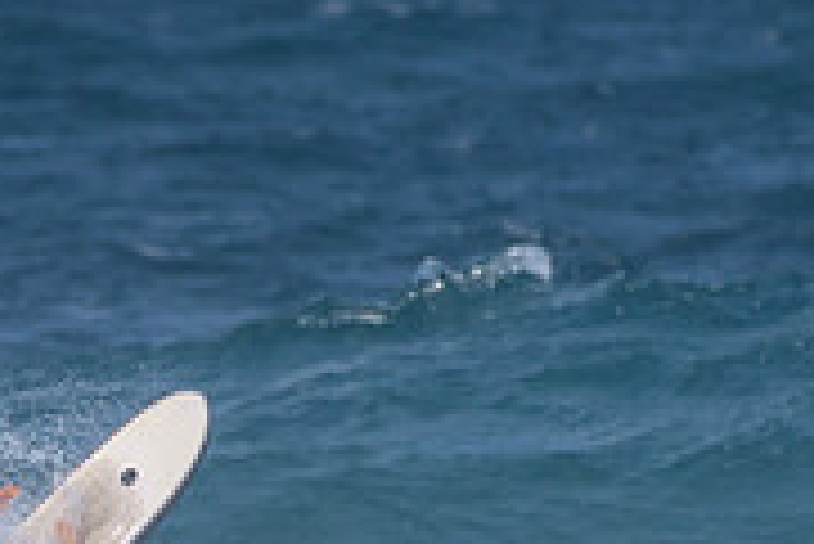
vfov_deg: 0.7
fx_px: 44465
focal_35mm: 1965
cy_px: 714
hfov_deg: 1.0
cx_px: -8
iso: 100
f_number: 5.6
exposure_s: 1/2000
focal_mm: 500
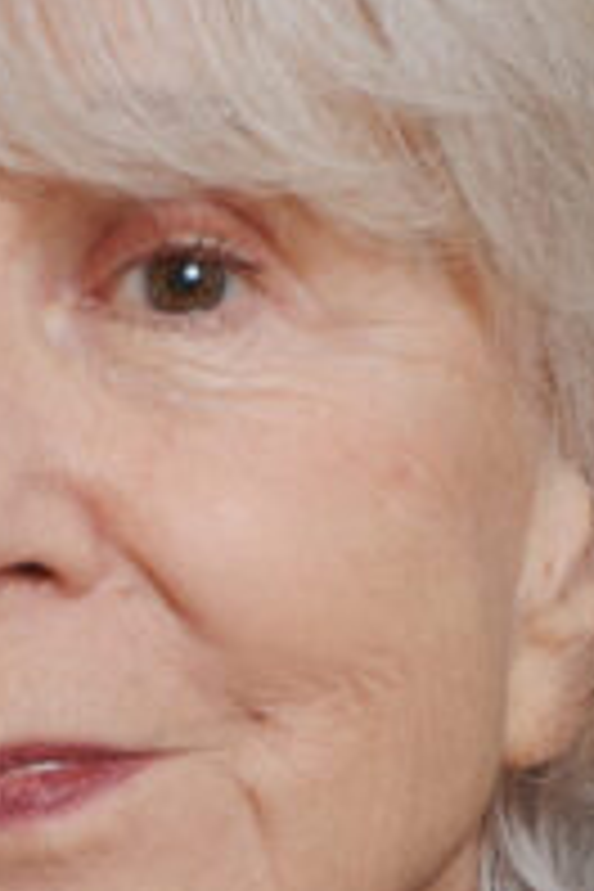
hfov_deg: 2.9
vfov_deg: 4.4
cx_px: 146
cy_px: 1642
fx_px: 11533
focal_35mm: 466
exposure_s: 1/125
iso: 100
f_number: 9
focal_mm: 60
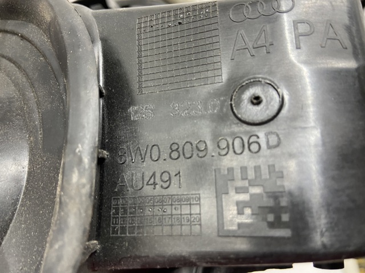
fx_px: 263
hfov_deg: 69.4
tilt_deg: -49.2
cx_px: 182
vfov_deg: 54.8
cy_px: 136
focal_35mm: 25
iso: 200
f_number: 1.8
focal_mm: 4.25
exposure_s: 1/53
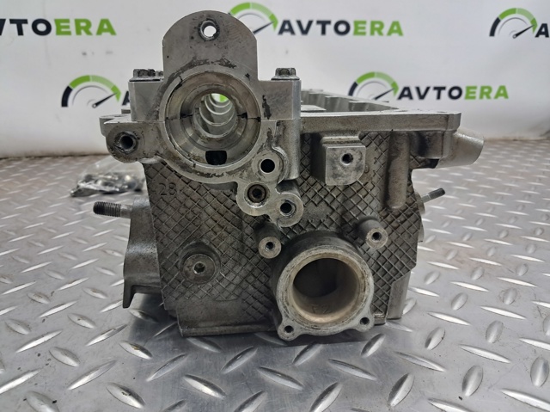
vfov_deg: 51.3
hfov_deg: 65.4
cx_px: 275
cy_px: 206
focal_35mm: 27
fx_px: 429
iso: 200
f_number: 1.8
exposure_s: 1/60
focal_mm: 4
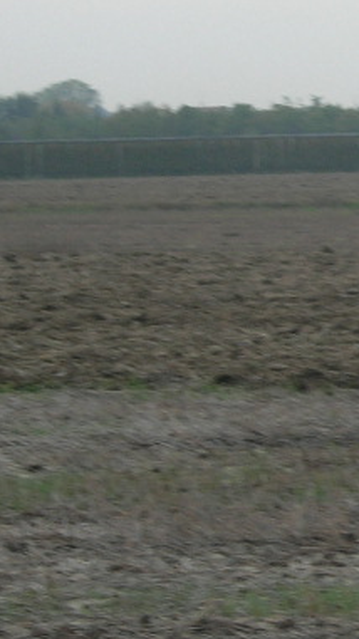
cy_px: 278
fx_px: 3575
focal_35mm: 211
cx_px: 711
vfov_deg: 10.2
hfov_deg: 5.6
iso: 64
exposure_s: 1/64.3
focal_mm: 14.9
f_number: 3.7
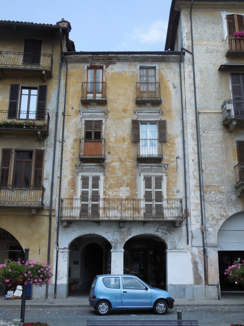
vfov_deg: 46.8
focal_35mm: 40
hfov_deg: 36.0
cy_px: 163
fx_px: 376
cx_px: 122
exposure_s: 1/800
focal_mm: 7.1
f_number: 3.6
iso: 125
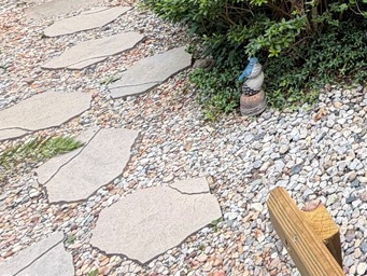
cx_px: 512
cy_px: -113
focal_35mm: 42
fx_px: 445
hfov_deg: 30.9
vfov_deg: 26.9
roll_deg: -1.1
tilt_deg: -15.3
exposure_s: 1/121
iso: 80
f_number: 2.2
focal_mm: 2.22
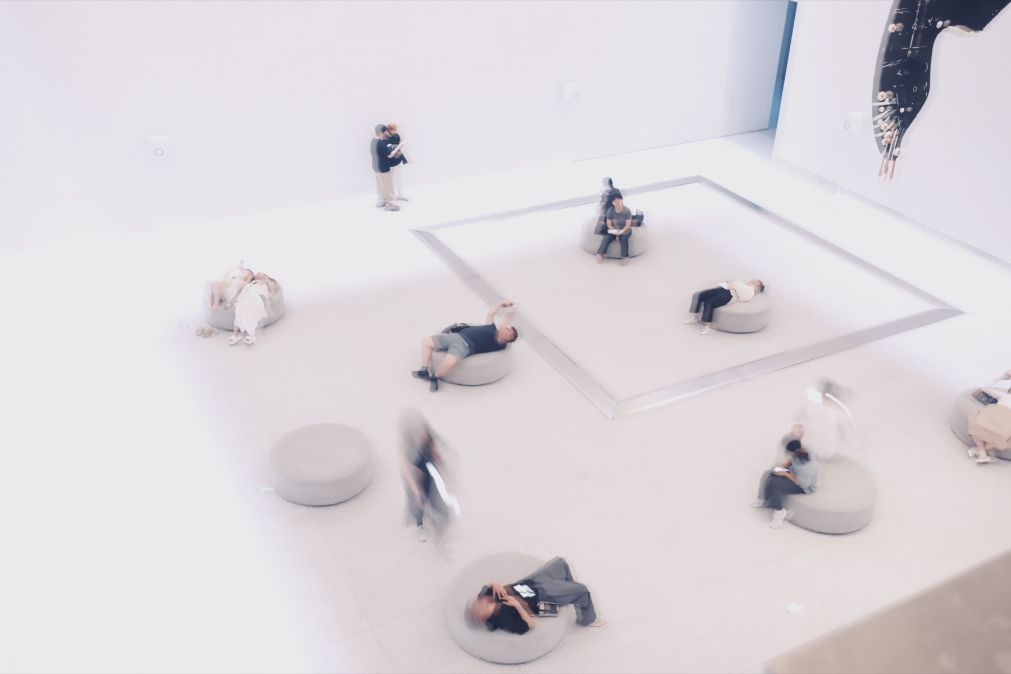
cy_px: 337
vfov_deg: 37.9
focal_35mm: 35
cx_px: 506
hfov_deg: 54.4
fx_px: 983
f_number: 4.5
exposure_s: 1
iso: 250
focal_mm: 23
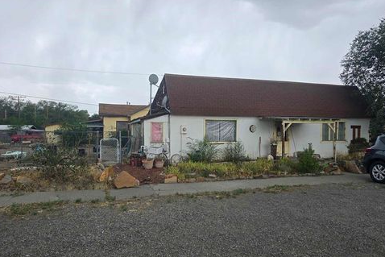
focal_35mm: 25
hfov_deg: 71.5
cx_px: 186
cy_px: 134
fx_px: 267
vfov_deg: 51.3
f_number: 1.7
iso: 16
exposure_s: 1/180
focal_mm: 6.3
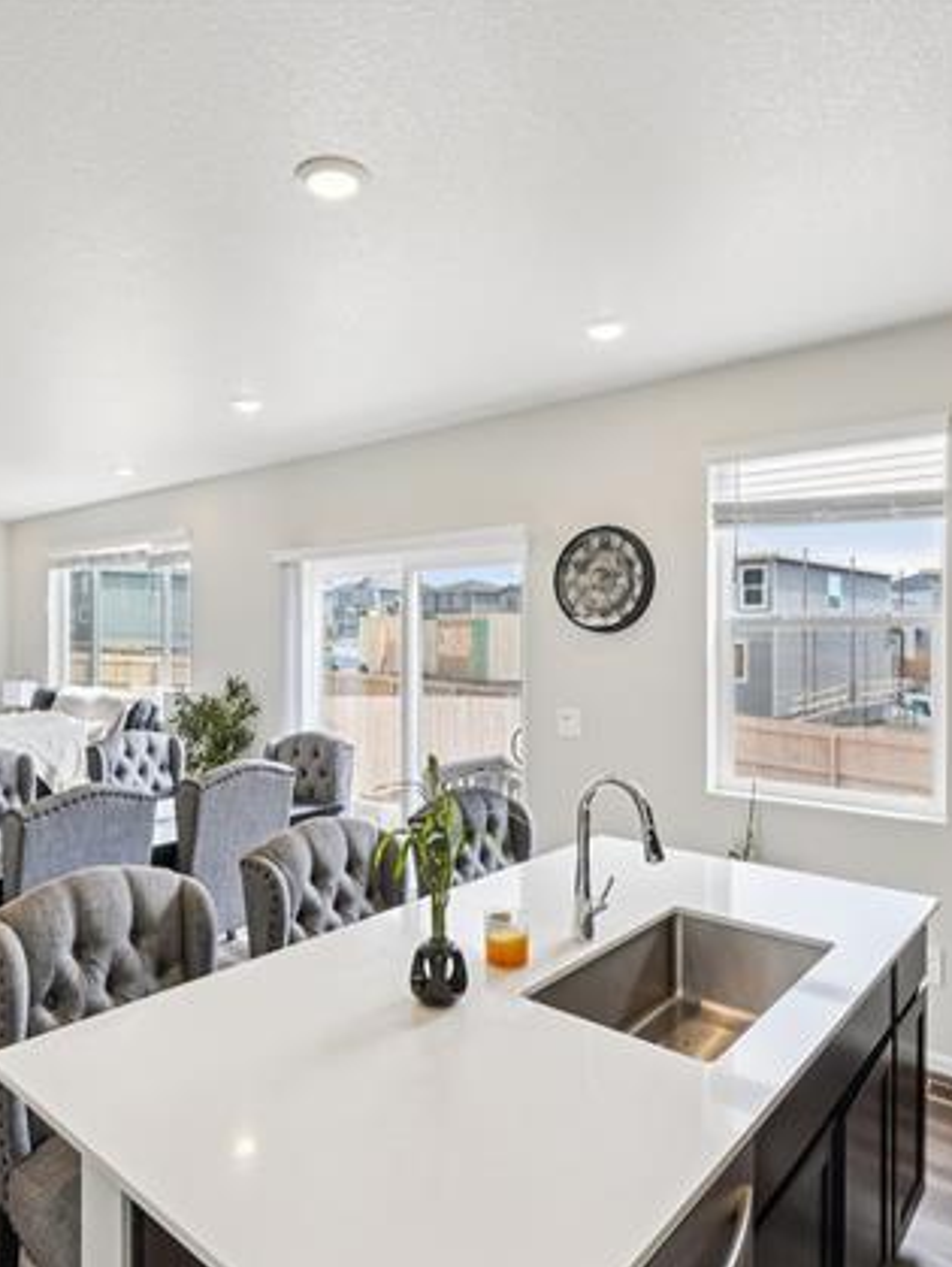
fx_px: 805
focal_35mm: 22
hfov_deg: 60.9
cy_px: 635
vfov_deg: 76.3
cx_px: 411
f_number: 8
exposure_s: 1/30
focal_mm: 10
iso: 800
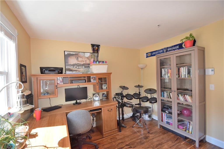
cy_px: 74
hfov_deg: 100.4
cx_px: 112
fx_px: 93
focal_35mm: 15
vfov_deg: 77.3
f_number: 5
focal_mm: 10
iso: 800
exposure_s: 1/100
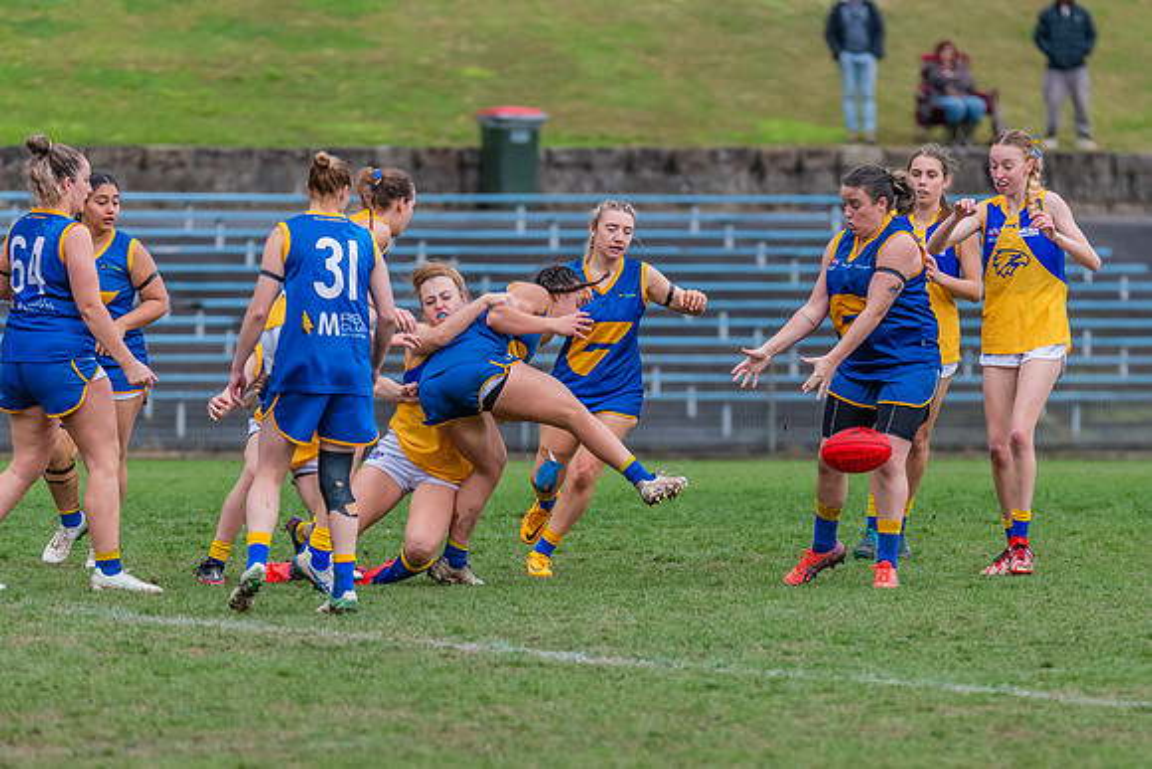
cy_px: 491
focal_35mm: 452
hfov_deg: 4.6
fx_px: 14466
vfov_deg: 3.0
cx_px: 742
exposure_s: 1/1600
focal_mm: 350
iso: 1250
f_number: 6
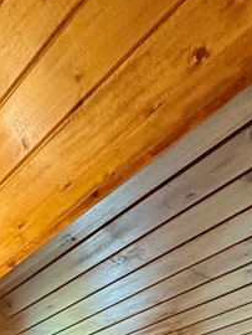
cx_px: -81
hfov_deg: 24.0
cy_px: 562
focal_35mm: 53
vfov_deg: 23.7
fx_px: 514
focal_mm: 2.22
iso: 400
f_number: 2.2
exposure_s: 1/60
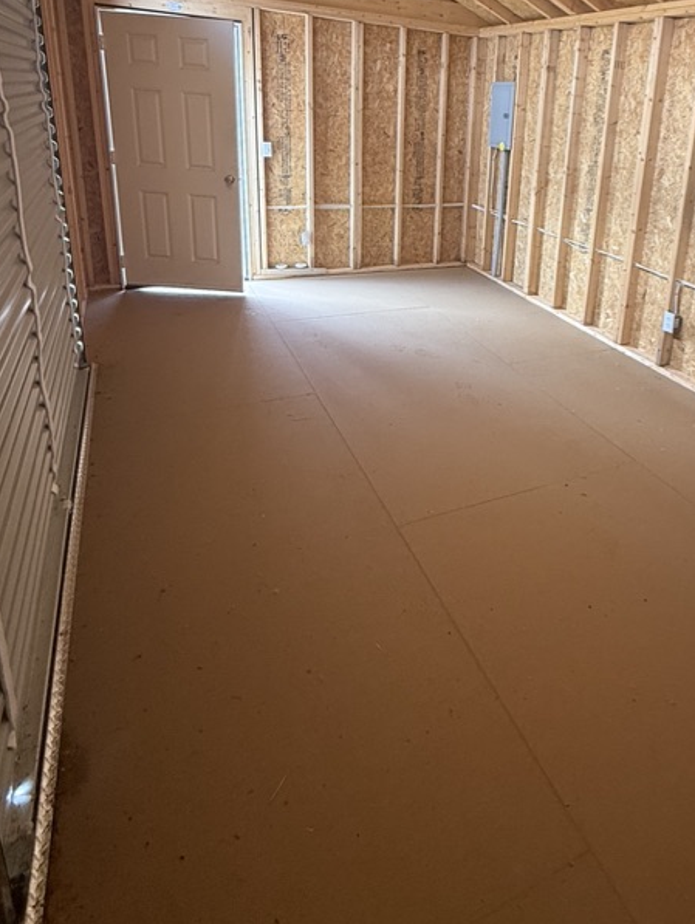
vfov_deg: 69.1
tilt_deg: -14.6
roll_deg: -2.1
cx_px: 488
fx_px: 641
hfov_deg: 55.1
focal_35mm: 24
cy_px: 293
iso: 160
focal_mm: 2.22
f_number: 2.2
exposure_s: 1/99
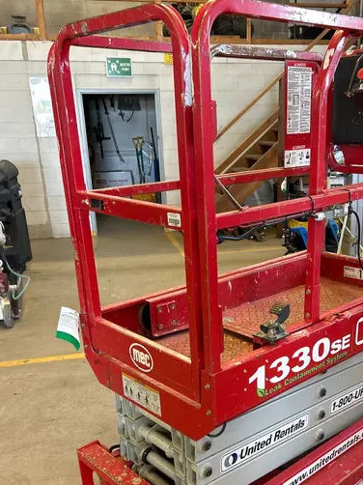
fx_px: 532
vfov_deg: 48.2
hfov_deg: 37.3
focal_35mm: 38
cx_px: 238
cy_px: 324
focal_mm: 5.7
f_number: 1.5
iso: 160
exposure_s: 1/60
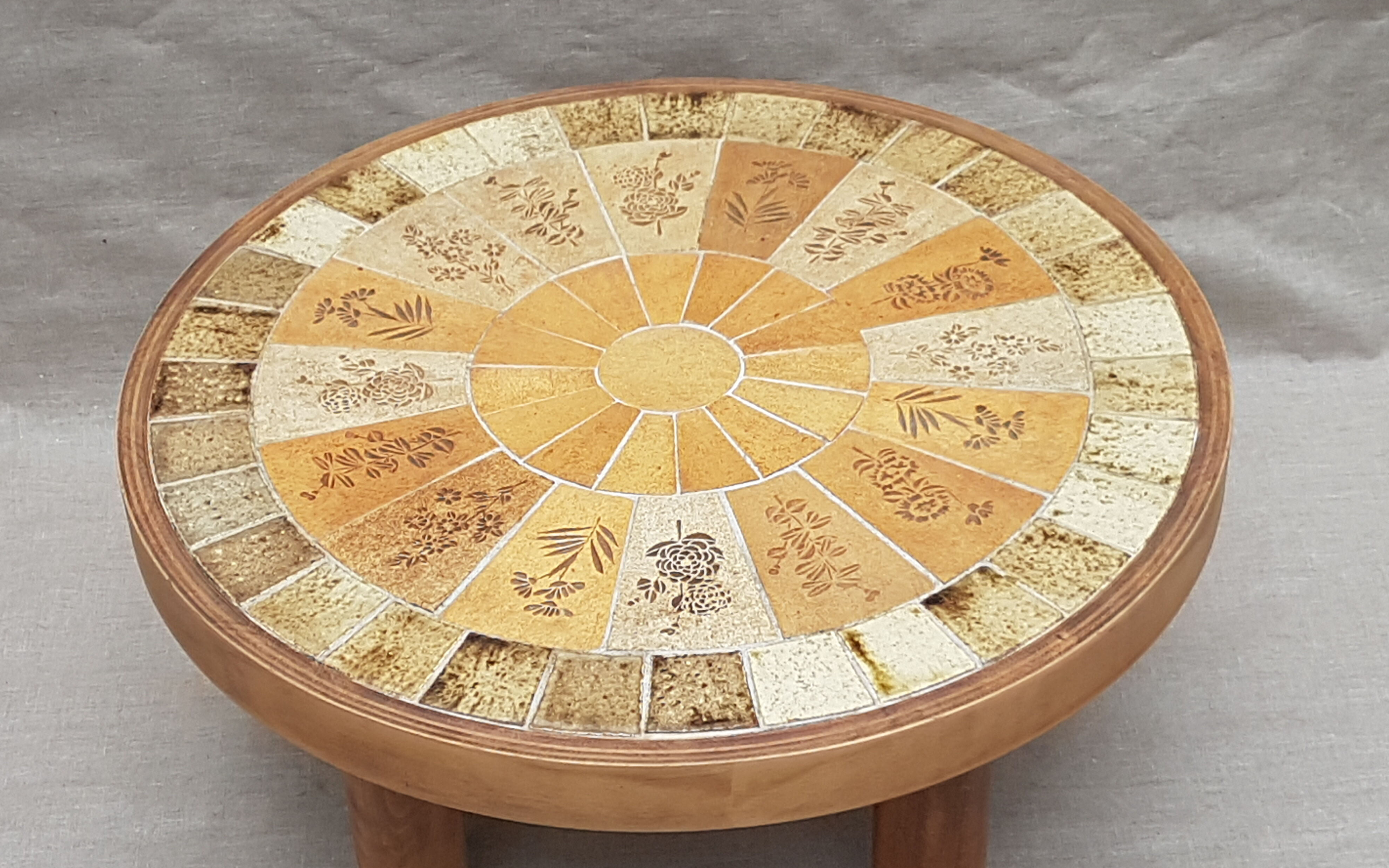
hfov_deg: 66.5
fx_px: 1060
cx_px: 692
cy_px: 496
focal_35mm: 28
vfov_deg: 44.4
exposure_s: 1/806
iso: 40
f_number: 1.7
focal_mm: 4.2
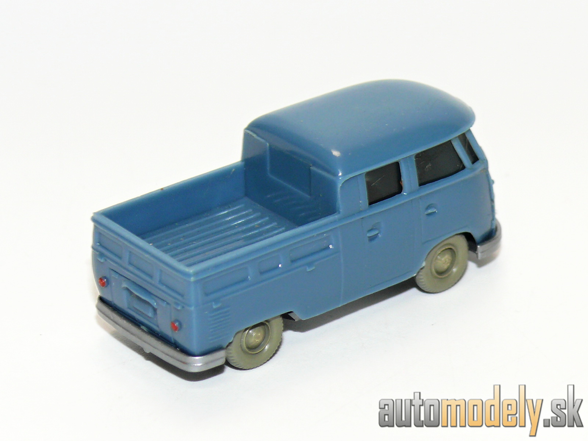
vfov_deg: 8.7
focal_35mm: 171
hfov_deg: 11.6
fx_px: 2905
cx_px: 294
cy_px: 220
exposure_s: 1/30
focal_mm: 20.3
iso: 100
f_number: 4
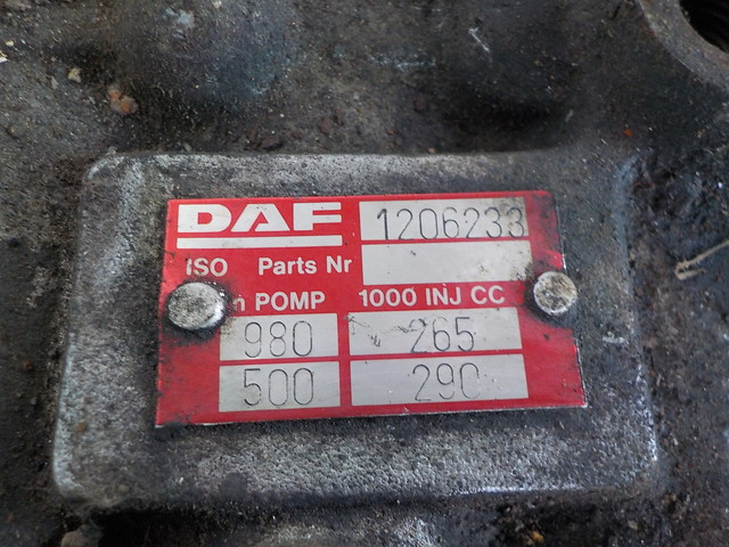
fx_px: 632
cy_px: 274
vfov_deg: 46.8
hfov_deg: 60.0
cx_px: 364
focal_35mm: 30
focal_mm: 4.1
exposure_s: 1/13
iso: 400
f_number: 3.3
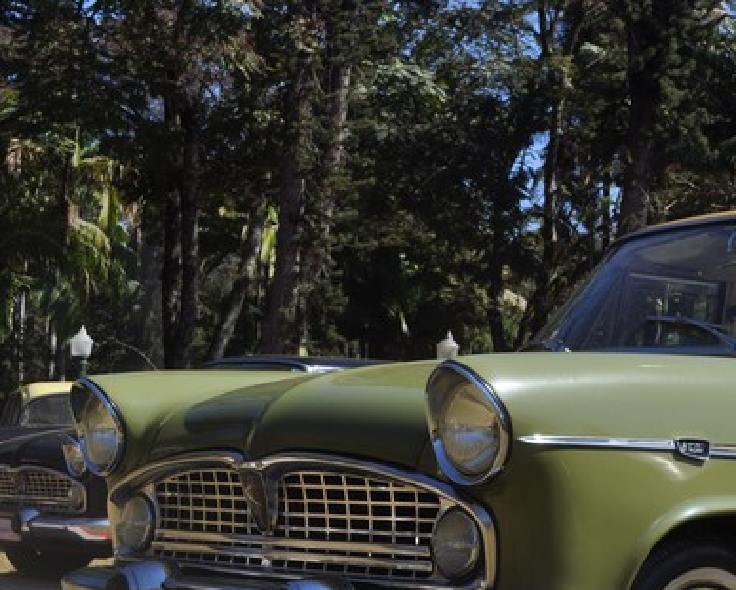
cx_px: 712
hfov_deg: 22.5
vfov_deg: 18.6
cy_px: 419
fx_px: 1787
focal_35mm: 82
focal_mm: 30
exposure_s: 1/350
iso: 200
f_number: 9.5
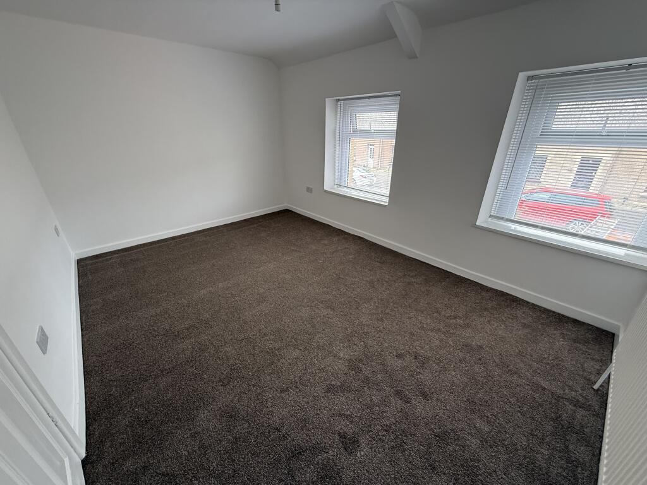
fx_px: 262
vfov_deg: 85.7
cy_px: 242
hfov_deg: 102.1
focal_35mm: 14
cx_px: 324
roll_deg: +0.1
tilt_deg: -26.0
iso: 160
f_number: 2.2
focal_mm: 2.22
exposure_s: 1/99
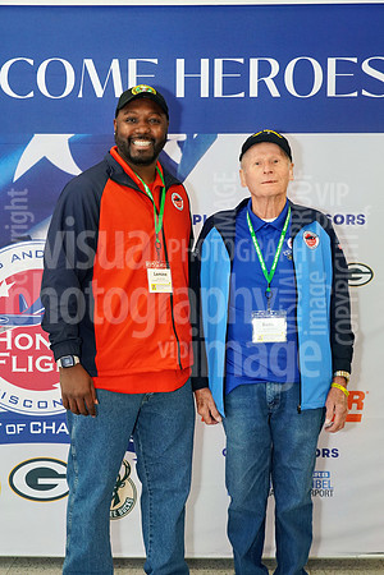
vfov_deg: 31.9
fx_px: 1008
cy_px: 288
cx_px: 192
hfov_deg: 21.6
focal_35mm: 63
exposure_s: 1/100
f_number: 8
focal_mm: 42
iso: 1600
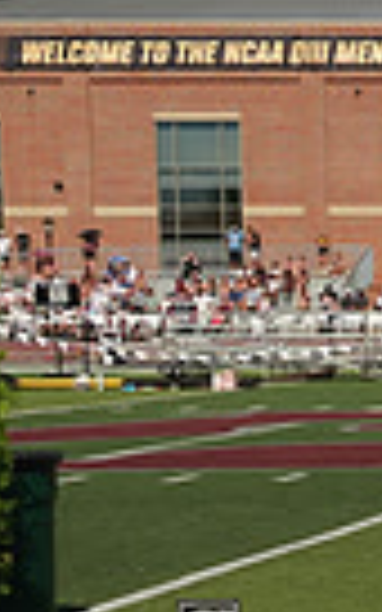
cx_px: 1124
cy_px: 461
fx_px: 2399
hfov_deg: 7.9
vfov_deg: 14.5
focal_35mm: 144
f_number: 11
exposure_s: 1/200
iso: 100
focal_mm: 22
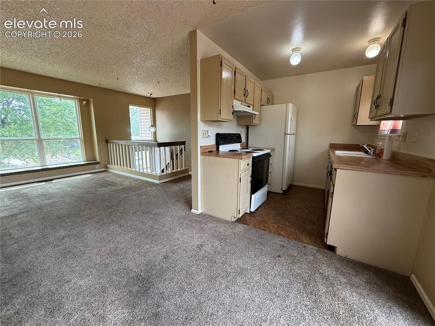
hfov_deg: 102.1
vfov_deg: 85.6
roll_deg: -0.5
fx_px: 176
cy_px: 163
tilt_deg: -9.3
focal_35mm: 14
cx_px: 218
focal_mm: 2.22
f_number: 2.2
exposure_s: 1/120
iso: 125
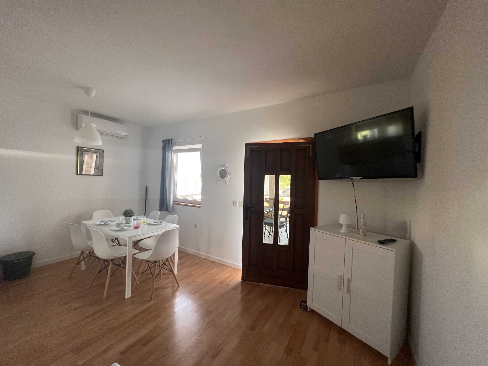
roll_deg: -1.8
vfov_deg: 89.9
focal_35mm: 13
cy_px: 183
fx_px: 183
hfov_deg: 106.2
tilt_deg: -1.6
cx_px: 244
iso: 250
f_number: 1.8
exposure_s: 1/91
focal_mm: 1.57
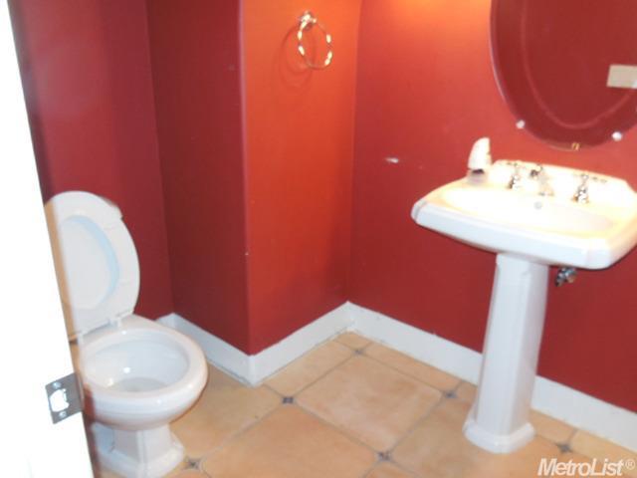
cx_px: 318
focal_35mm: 30
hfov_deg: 60.0
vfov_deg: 46.8
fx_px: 552
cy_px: 239
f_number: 3.2
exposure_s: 1/25
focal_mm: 5.3
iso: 280
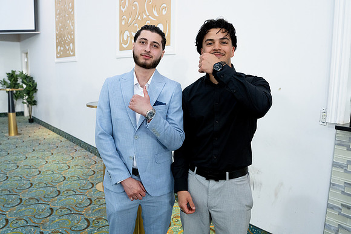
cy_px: 117
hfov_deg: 65.5
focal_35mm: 28
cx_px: 176
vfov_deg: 46.4
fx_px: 273
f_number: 4
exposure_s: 1/160
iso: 2500
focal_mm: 28
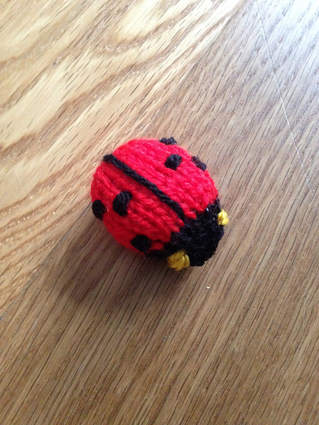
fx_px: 405
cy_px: 212
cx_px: 160
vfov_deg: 55.4
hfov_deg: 42.9
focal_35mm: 33
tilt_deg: -73.8
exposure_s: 1/15
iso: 500
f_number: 2.4
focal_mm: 4.12
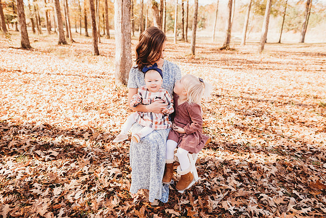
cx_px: 163
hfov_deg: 73.7
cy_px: 109
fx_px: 217
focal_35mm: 24
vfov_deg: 53.2
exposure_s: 1/160
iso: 100
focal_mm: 24
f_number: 2.8
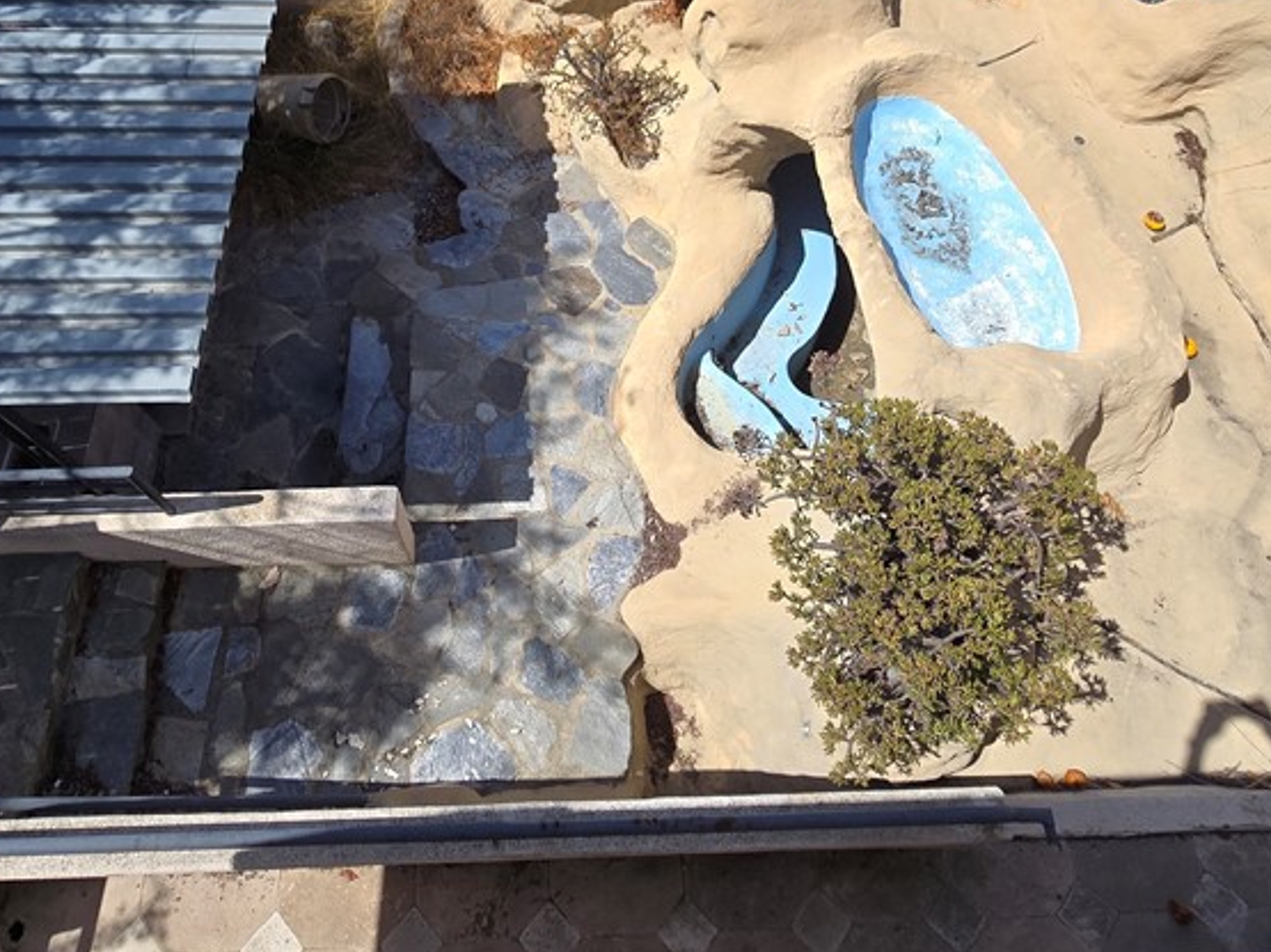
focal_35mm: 24
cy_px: 192
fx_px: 881
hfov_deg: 71.3
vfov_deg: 53.1
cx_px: 552
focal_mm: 2.2
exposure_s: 1/2490
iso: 50
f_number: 2.2
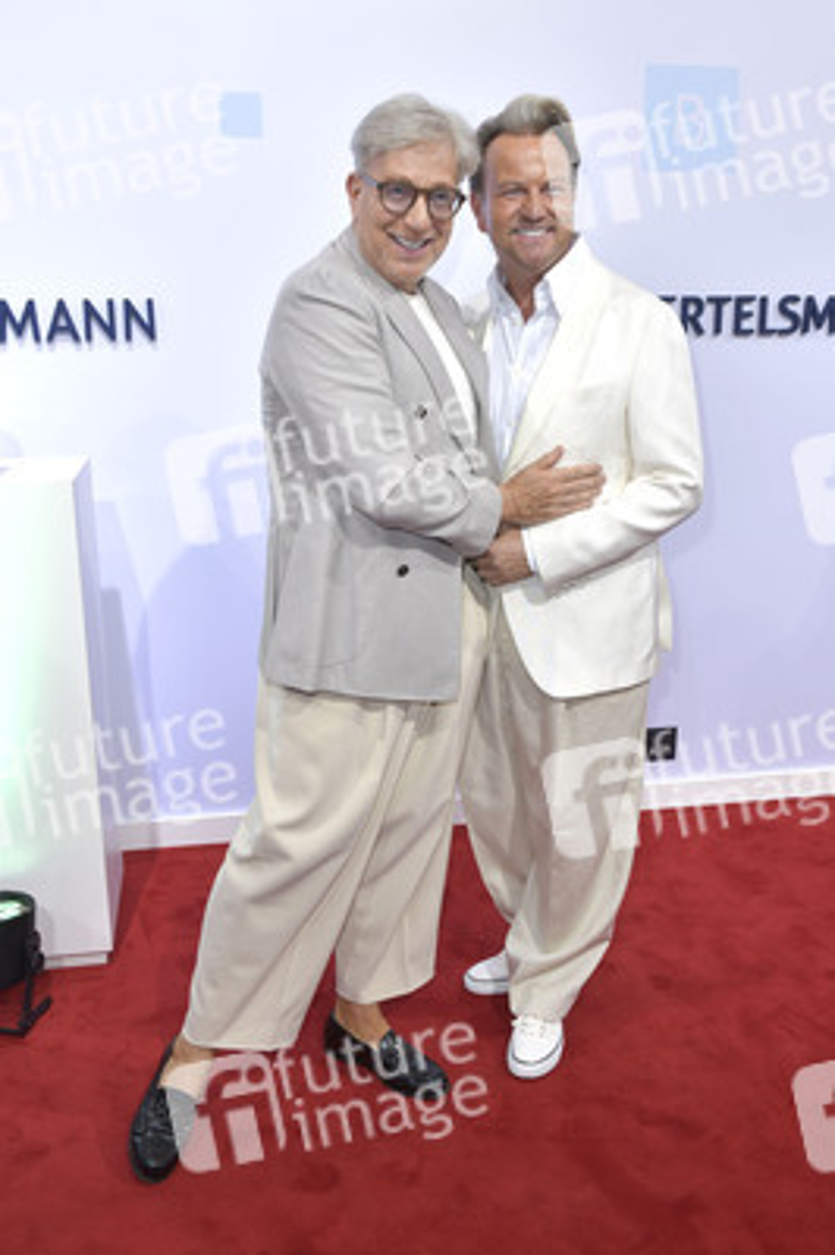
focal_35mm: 31
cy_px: 628
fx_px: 1080
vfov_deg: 60.3
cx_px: 418
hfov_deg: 42.3
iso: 320
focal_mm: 31
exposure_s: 1/160
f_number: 7.1
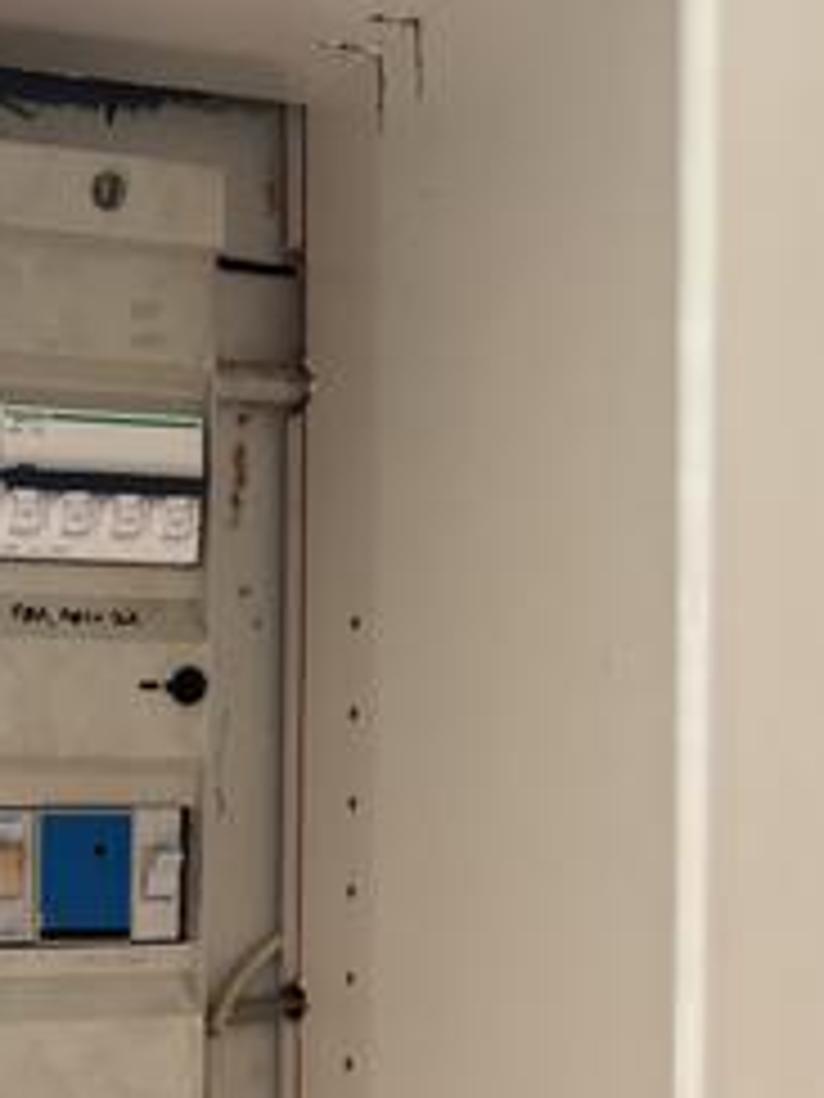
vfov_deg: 30.1
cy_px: 1130
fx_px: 1873
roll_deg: +0.1
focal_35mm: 59
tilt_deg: -6.8
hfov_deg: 23.1
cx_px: -117
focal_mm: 6.76
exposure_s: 1/121
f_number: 1.78
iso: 100
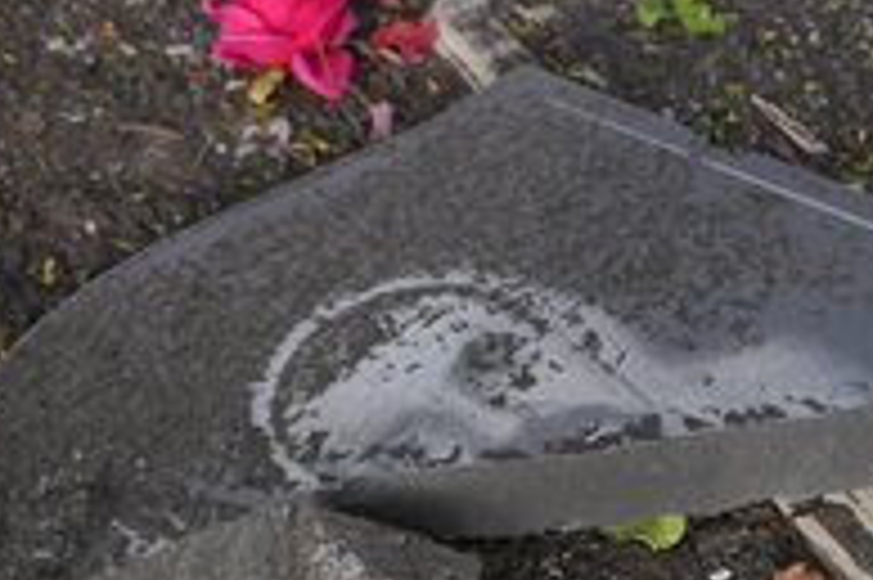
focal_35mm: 62
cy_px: 407
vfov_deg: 21.7
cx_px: 580
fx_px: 1502
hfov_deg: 32.1
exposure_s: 1/2500
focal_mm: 30
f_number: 2.8
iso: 200
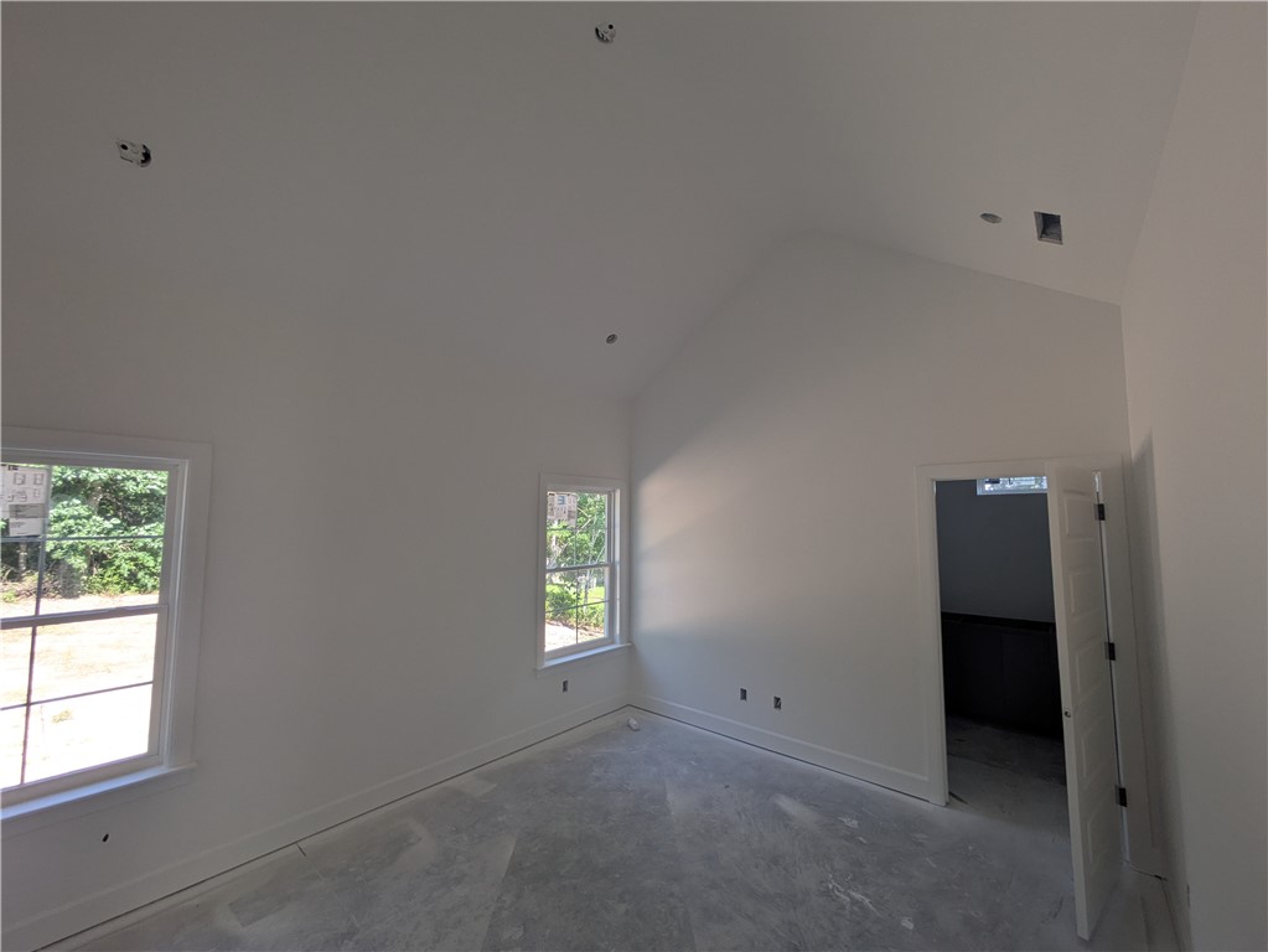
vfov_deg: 85.7
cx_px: 634
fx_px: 513
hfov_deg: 102.0
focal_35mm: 14
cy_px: 476
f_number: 2.2
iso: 47
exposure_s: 1/127
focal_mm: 1.83
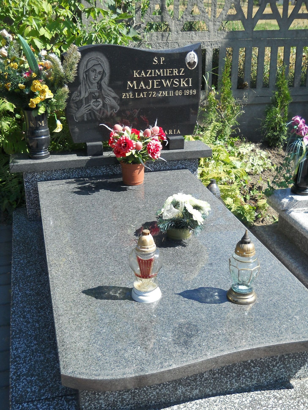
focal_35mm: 41
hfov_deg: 35.1
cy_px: 205
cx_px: 154
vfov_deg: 45.8
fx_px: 486
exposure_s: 1/160
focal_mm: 6.72
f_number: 5.5
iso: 80
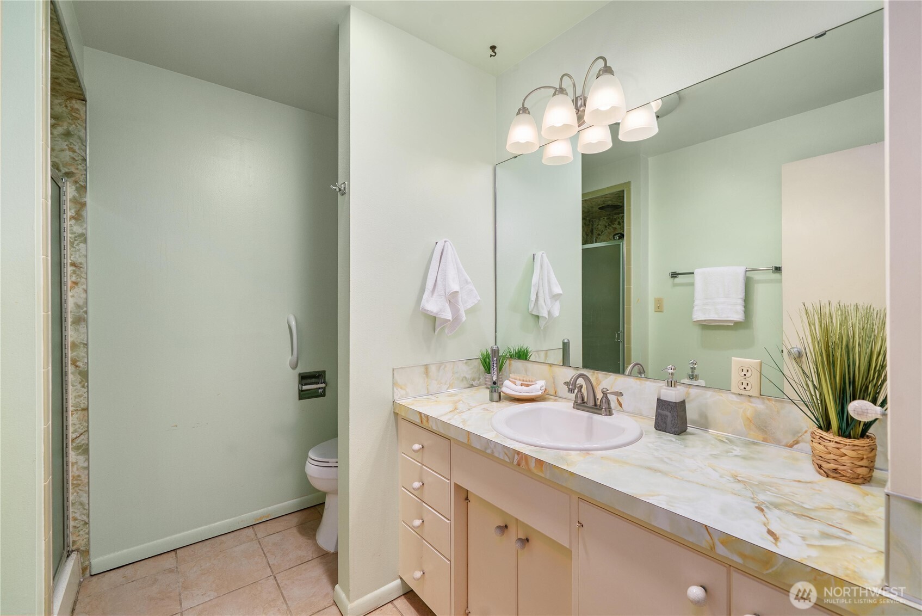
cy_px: 308
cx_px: 461
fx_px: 359
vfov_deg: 81.3
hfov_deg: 104.2
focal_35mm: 14
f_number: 7.1
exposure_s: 1/30
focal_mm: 14
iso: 1000
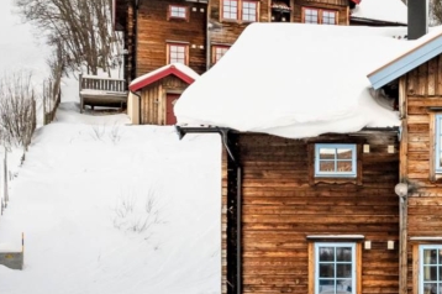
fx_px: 773
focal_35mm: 63
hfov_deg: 27.3
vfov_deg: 21.4
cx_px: 559
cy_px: 215
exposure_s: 1/730
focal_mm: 8.38
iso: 100
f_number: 2.8
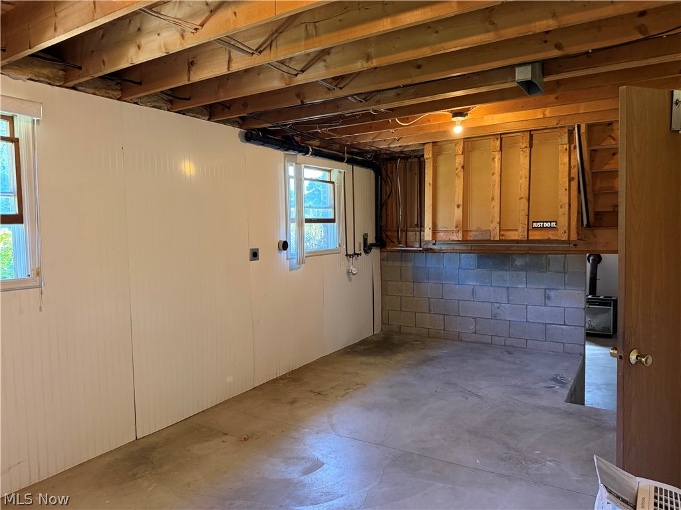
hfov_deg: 71.6
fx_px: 472
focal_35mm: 24
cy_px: 255
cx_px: 340
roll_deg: +1.8
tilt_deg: -4.3
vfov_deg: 56.8
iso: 400
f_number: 1.78
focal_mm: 6.76
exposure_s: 1/60
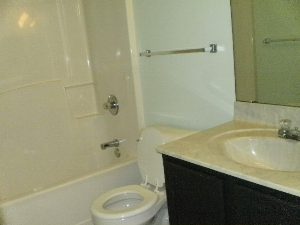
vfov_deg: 37.7
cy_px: 112
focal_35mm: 38
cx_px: 150
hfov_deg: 49.0
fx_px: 329
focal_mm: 6.3
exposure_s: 1/250
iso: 400
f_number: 3.1
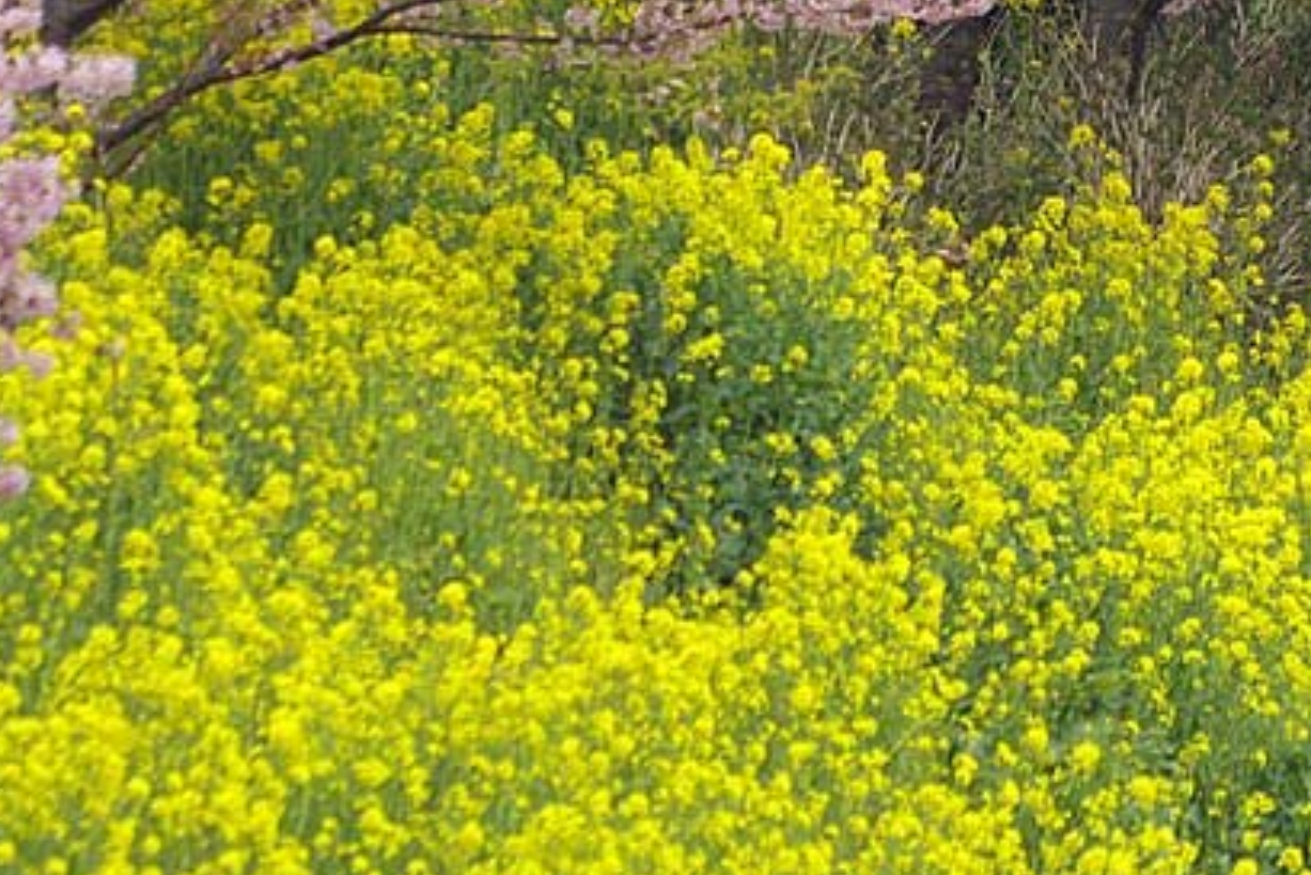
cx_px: 1529
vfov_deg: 1.9
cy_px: 245
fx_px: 26738
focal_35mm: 734
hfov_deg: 2.8
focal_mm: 200
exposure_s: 1/640
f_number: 3.2
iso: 200
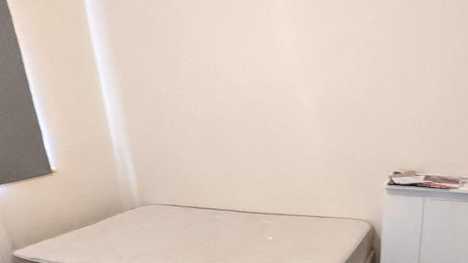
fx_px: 434
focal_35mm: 35
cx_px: 331
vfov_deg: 30.8
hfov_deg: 54.8
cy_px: 273
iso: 1221
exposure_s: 1/25
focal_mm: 2.35
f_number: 2.2
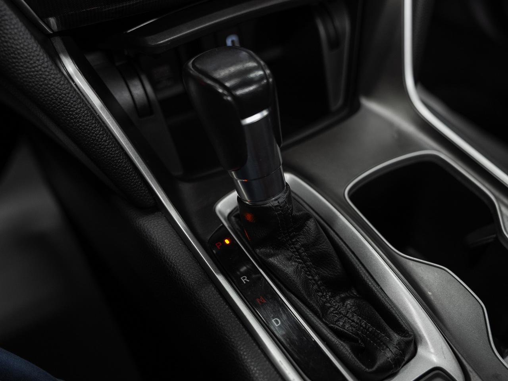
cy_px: 190
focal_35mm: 37
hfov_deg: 50.0
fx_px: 544
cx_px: 254
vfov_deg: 38.6
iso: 640
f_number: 3.5
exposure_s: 1/40
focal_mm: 34.3
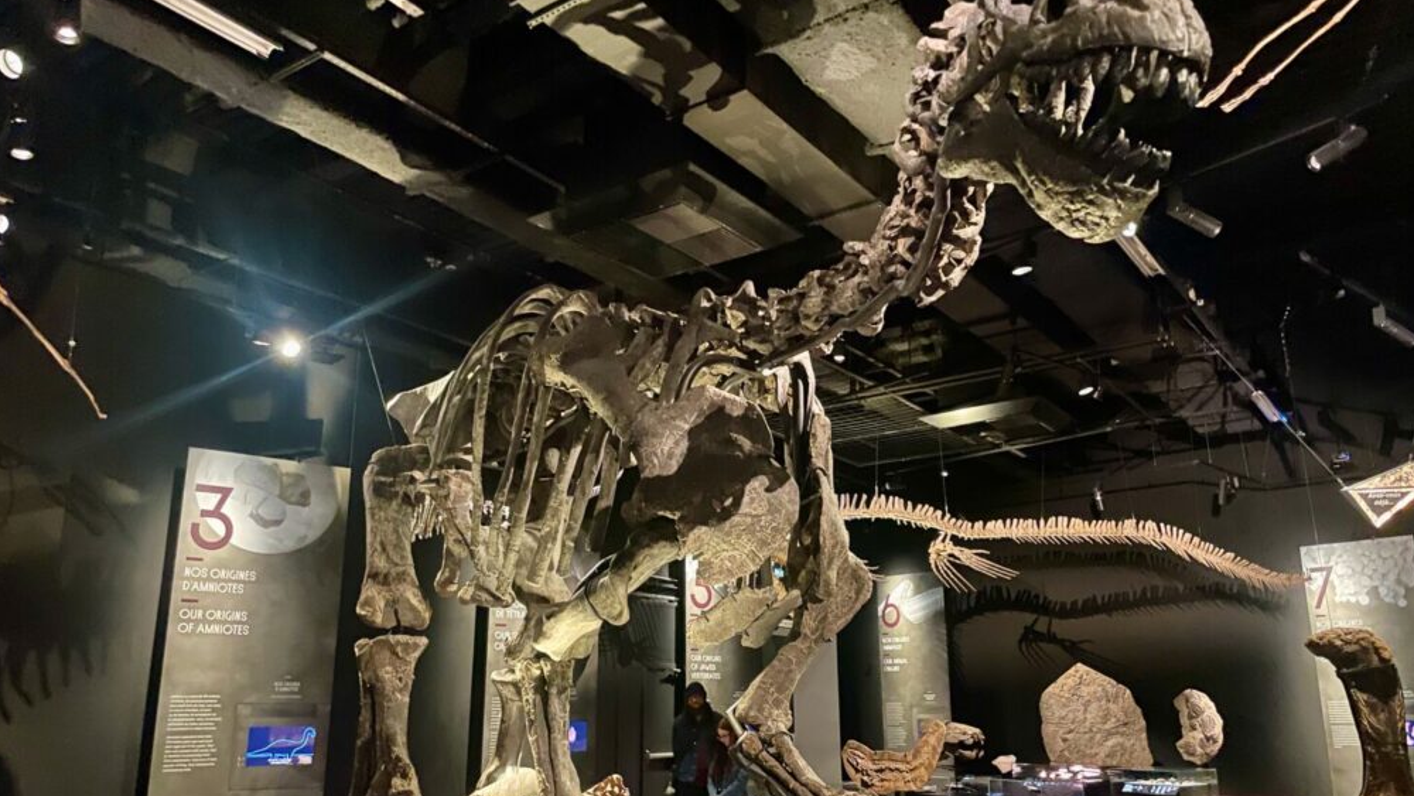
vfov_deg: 40.2
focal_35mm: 29
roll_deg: +0.1
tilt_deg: +14.5
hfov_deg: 66.1
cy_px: 420
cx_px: 718
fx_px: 1088
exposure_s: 1/18
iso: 1000
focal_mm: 4.2
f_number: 1.6
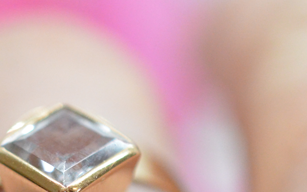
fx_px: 1874
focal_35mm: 224
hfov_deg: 9.3
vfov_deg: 5.8
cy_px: 214
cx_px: 49
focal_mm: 40
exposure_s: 1/1600
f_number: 4
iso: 3200
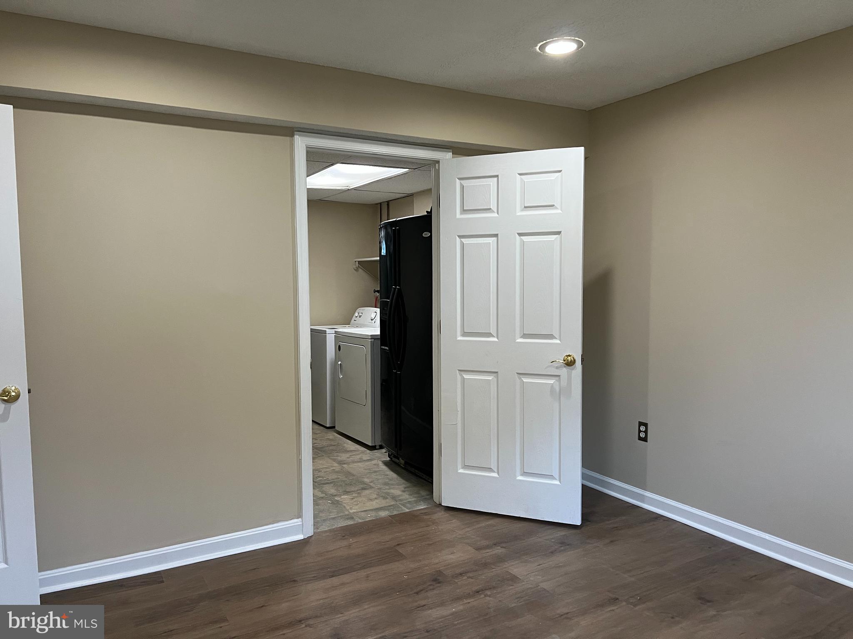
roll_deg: +1.3
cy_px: 320
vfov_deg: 53.1
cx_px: 426
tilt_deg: -3.2
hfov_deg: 67.3
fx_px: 641
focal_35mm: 26
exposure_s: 1/60
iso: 320
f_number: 1.5
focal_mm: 5.7
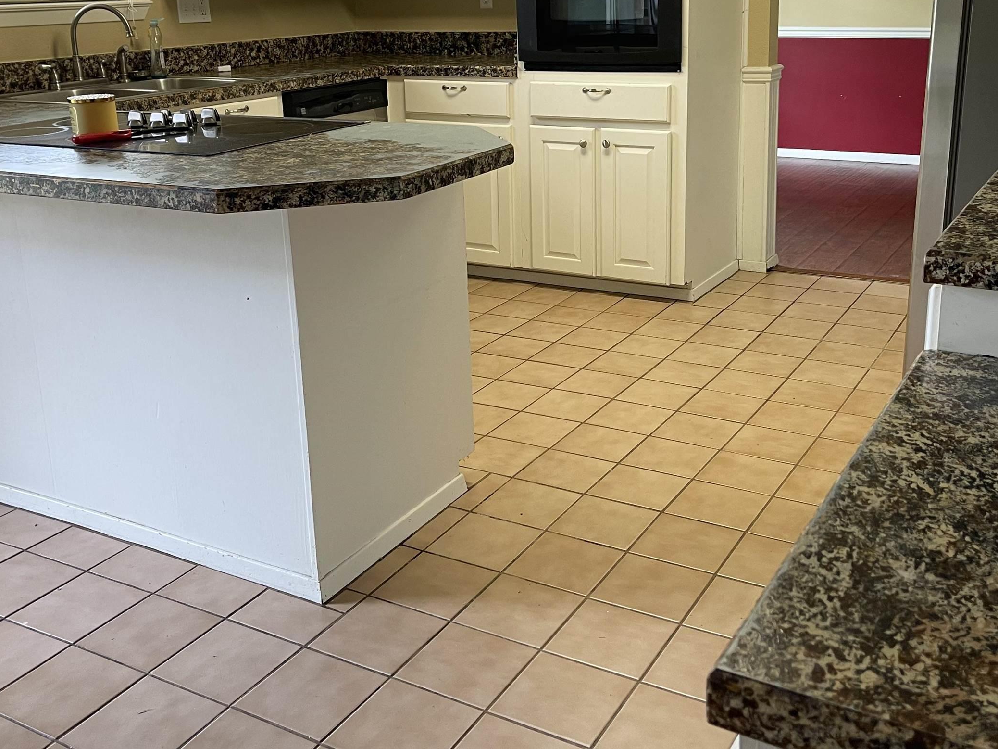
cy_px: 256
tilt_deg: -16.6
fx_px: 1067
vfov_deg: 38.3
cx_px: 513
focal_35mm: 37
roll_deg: +1.5
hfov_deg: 50.1
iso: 80
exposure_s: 1/60
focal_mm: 5.1
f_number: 1.6
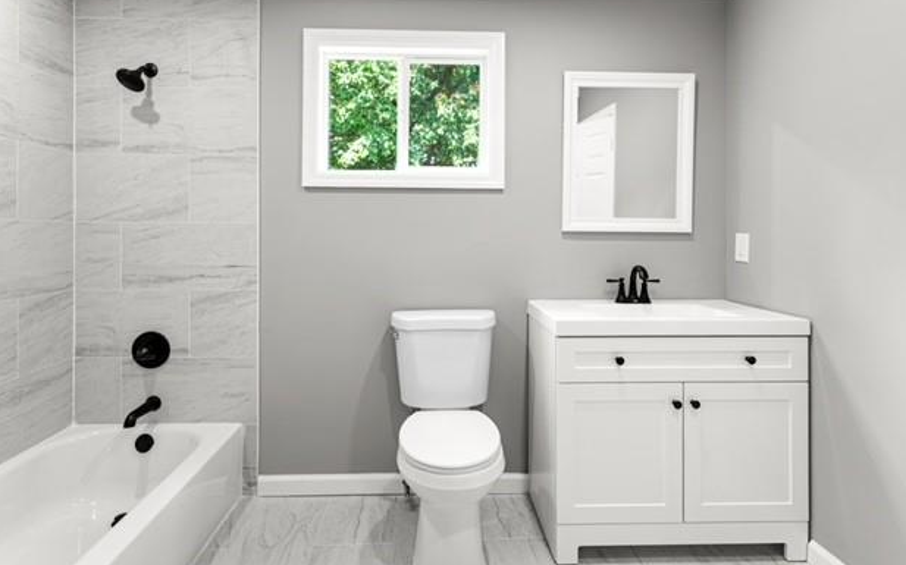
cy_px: 271
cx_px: 442
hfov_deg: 91.1
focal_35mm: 18
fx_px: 444
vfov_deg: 64.9
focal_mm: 17
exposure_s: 1/13
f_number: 2.8
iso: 160
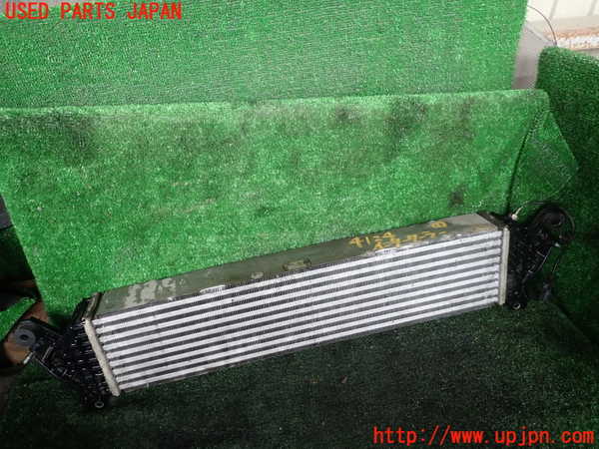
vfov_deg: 54.9
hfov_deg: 69.4
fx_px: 433
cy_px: 224
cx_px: 300
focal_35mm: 25
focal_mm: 4.5
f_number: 2
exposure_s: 1/50
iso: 200
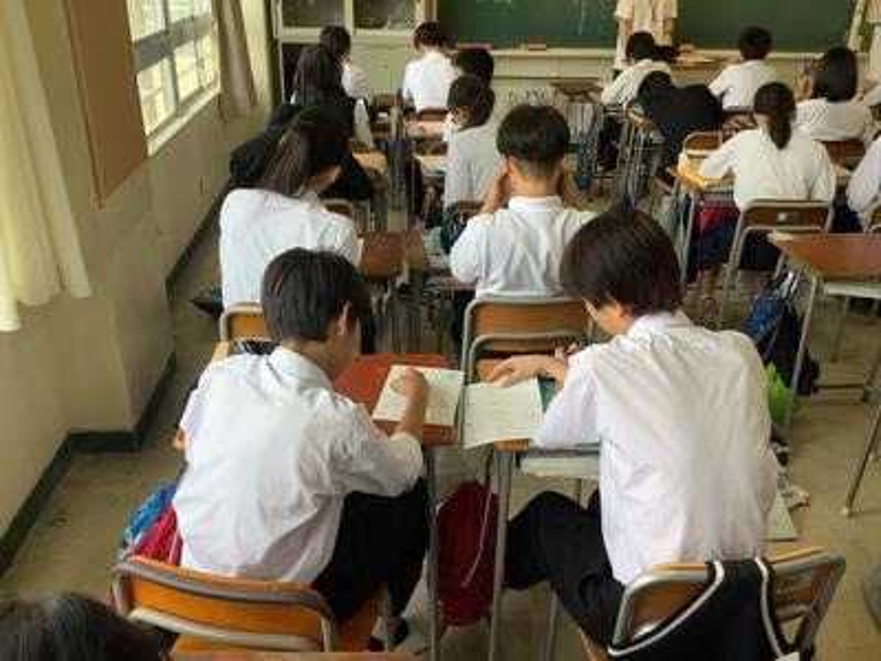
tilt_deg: -26.9
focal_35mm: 31
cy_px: 330
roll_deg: -1.2
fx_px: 789
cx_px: 440
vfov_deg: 45.4
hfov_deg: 58.4
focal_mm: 3.3
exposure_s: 1/120
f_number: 2.4
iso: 40
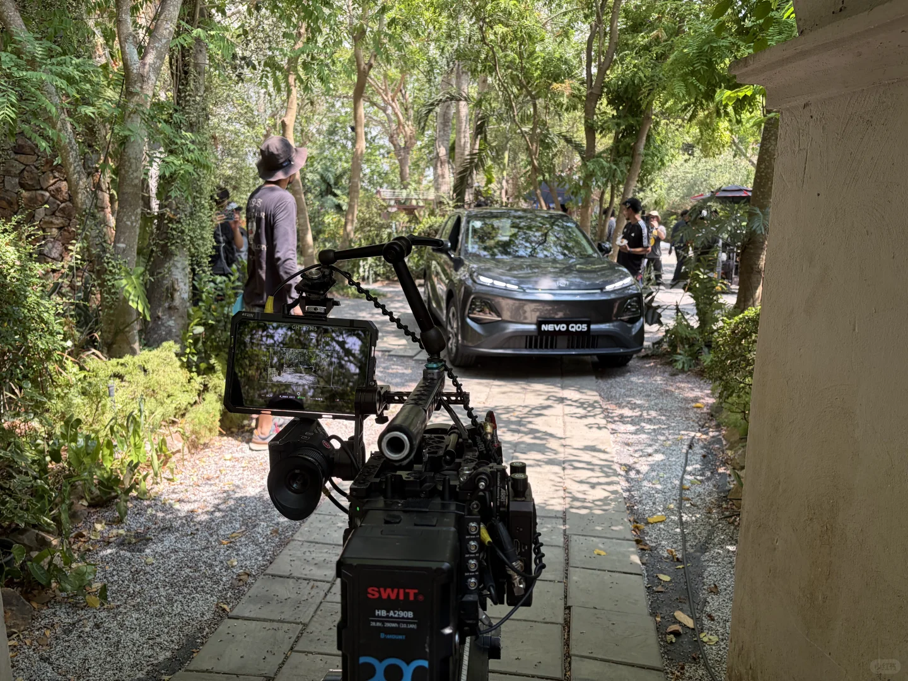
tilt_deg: -10.6
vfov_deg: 53.1
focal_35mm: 26
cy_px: 340
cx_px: 454
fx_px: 682
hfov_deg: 67.3
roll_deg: -0.3
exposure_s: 1/225
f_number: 1.6
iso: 40
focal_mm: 5.96
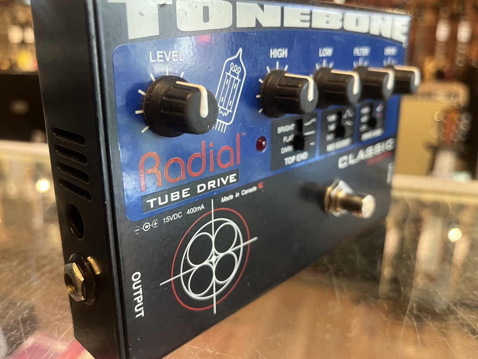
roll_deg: +0.2
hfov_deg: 63.4
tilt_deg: -16.9
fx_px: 387
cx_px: 239
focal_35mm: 28
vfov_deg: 49.7
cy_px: 169
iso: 250
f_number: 1.6
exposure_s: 1/60
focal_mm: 5.1
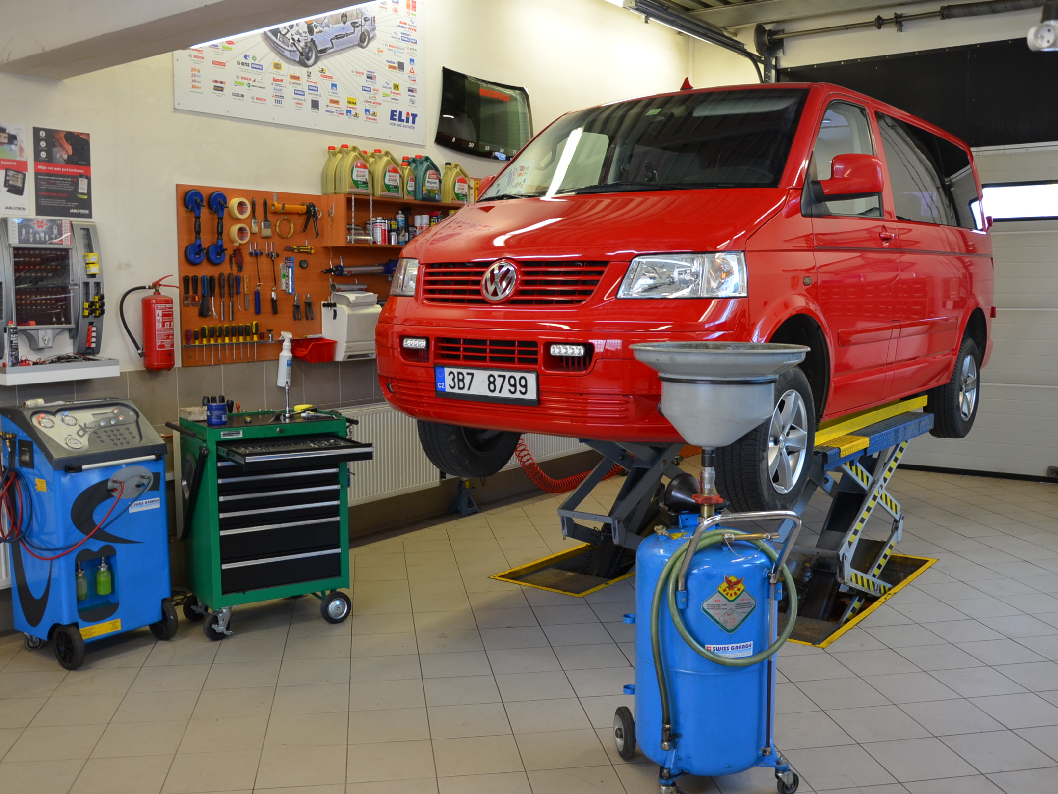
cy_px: 399
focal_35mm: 35
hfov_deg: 53.2
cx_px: 512
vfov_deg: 41.2
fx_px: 1056
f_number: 4
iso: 560
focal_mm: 21
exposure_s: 1/60
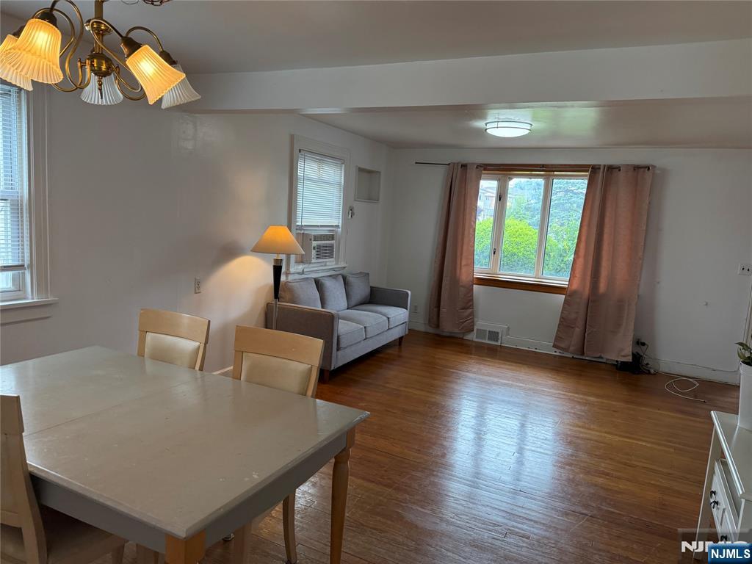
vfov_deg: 56.8
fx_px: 521
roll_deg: -3.4
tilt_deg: -4.3
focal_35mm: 24
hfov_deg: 71.6
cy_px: 282
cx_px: 376
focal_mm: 6.76
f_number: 1.78
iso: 200
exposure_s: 1/217
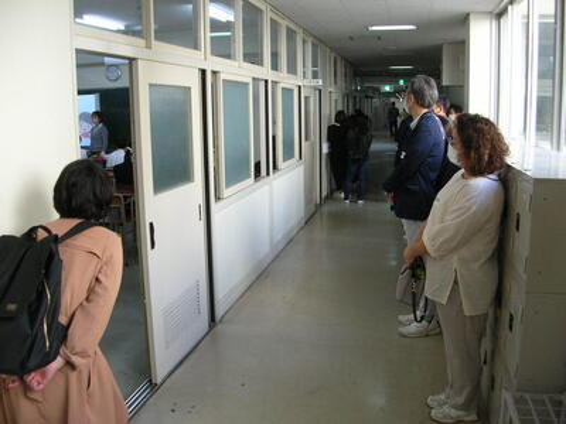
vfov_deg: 40.7
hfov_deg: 52.6
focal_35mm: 35
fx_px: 572
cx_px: 283
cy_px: 212
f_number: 2.8
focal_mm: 5.8
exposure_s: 1/34.3
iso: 50
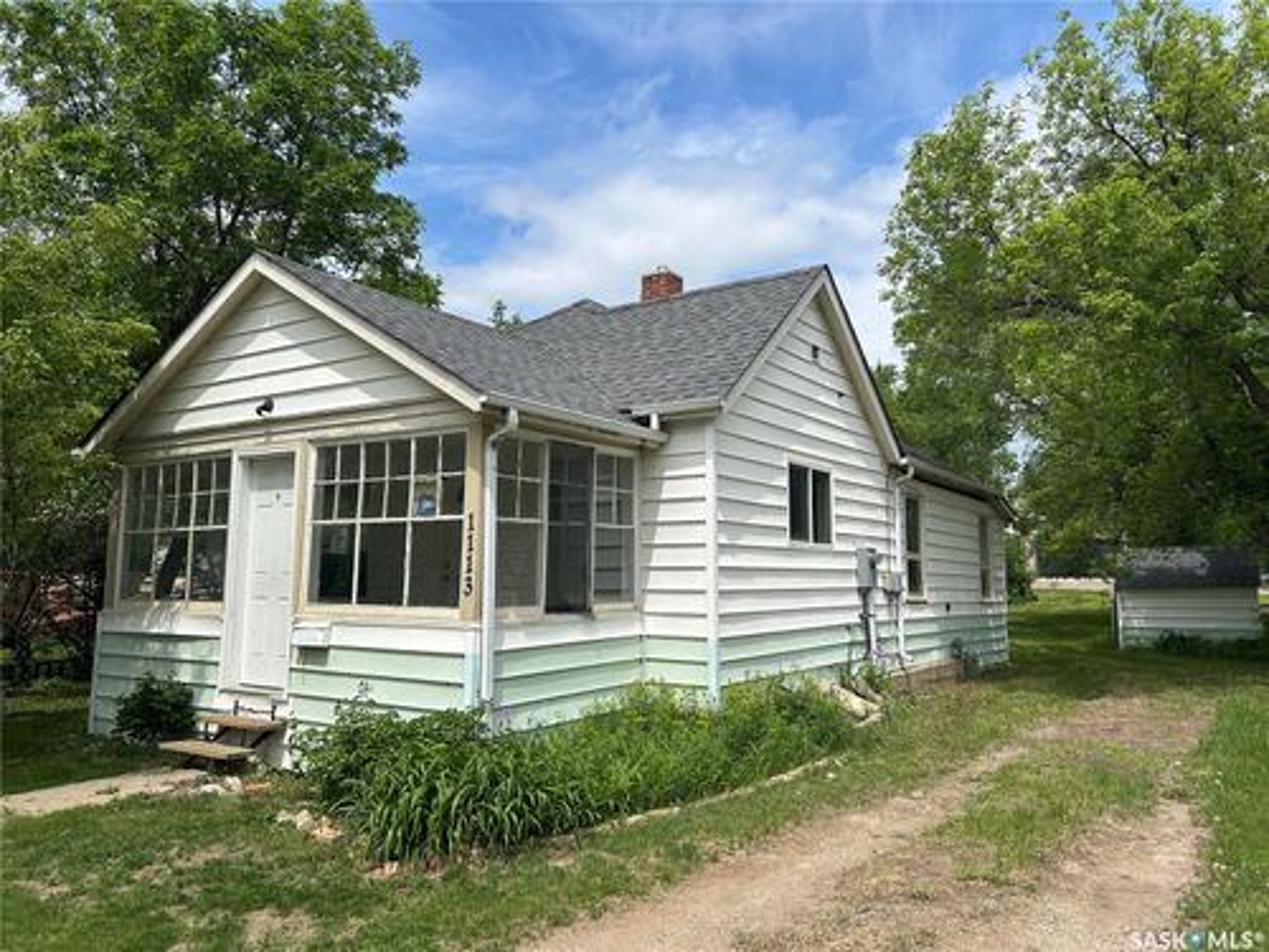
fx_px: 953
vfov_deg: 53.1
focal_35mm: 26
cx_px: 634
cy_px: 476
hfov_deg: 67.3
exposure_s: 1/5587
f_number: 1.5
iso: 50
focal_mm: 5.7
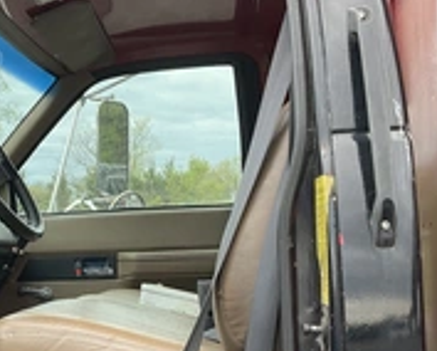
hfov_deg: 29.0
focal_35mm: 64
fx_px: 829
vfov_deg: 23.7
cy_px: 245
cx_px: 96
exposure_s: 1/189
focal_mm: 3
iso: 20
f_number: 1.8
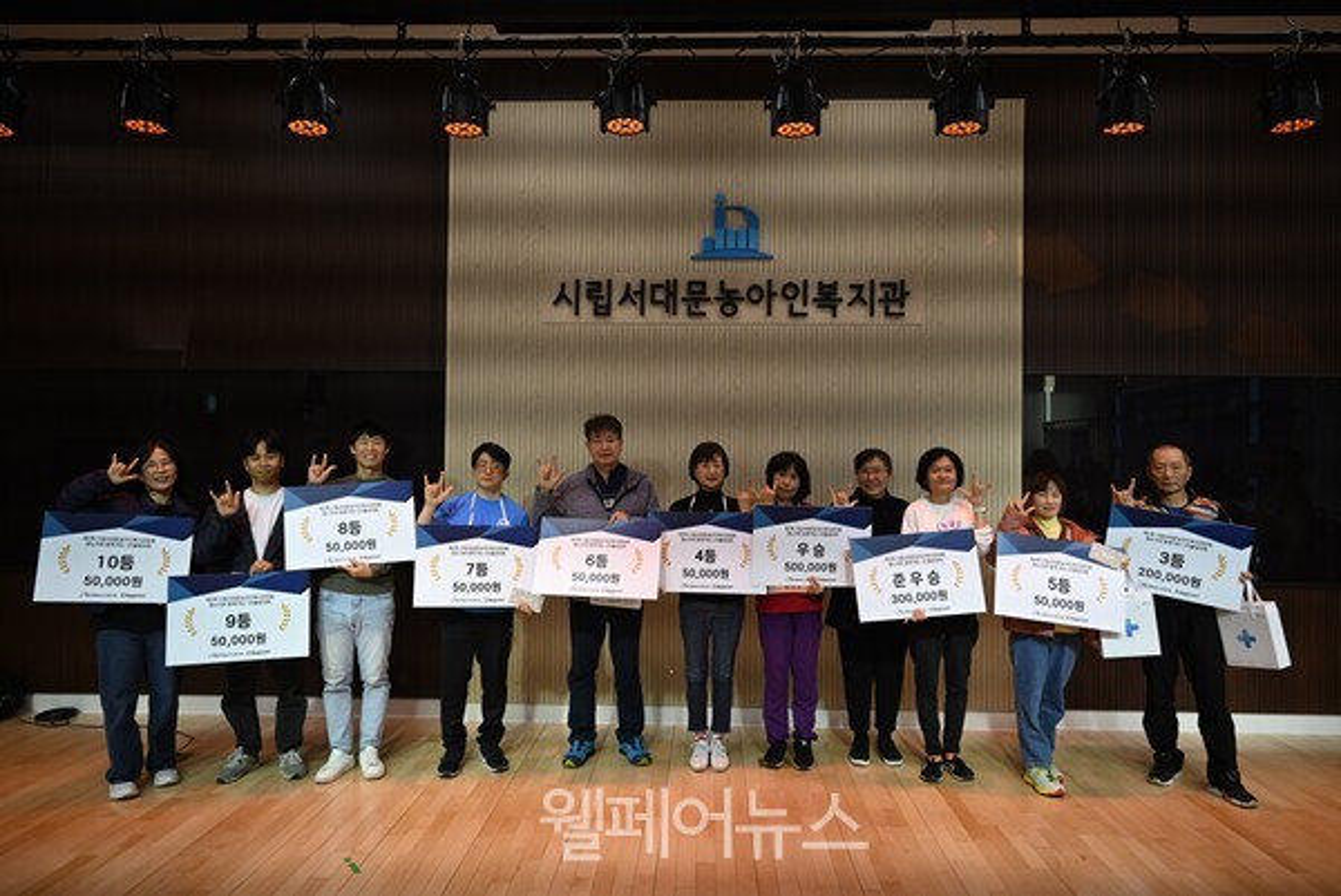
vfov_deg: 53.2
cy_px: 448
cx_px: 670
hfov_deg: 73.7
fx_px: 895
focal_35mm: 24
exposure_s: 1/250
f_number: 4
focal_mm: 24
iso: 400
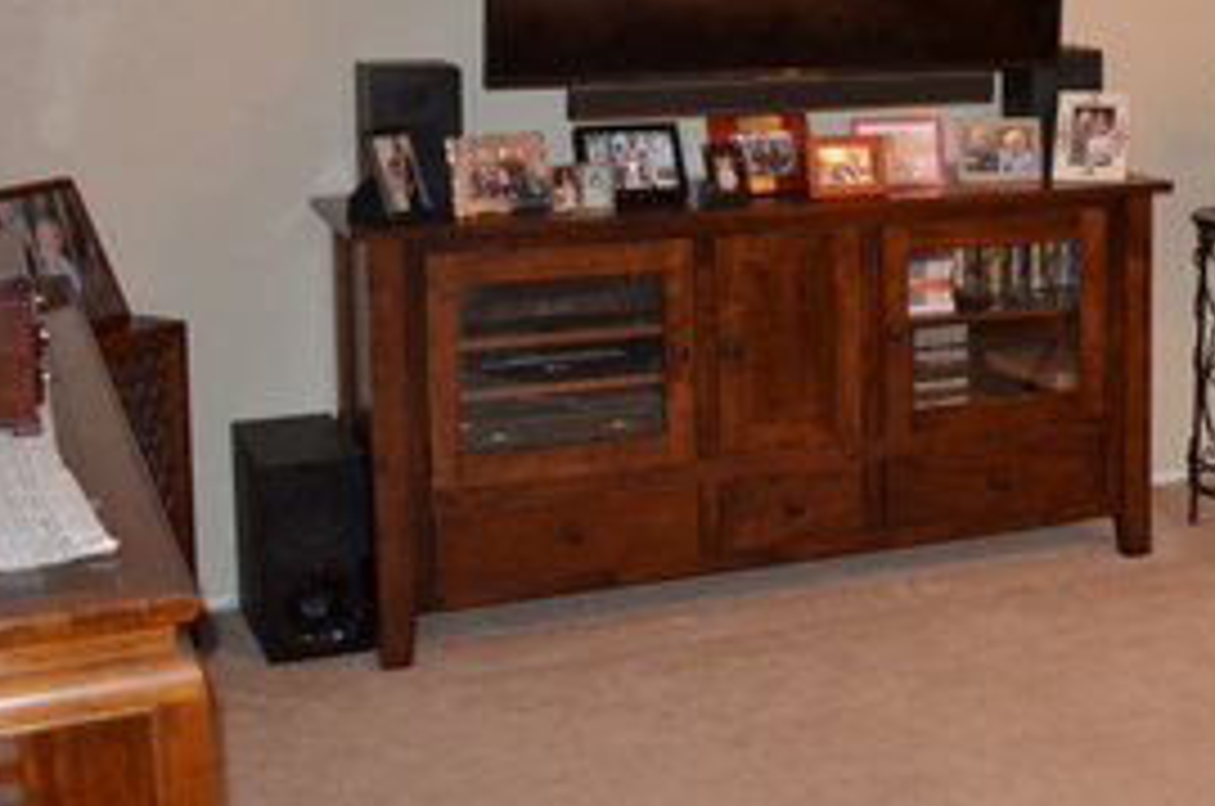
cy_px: 113
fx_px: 2156
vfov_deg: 20.8
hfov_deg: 28.5
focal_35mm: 64
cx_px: 1346
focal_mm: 18
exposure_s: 1/60
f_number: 3.5
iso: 800
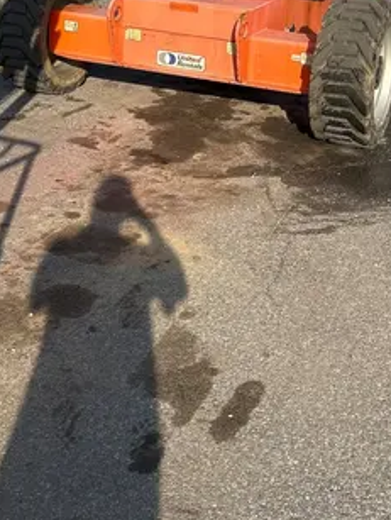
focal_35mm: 62
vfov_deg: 30.3
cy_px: 94
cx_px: 178
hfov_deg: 23.7
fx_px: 932
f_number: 1.5
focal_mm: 5.7
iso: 50
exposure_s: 1/2994
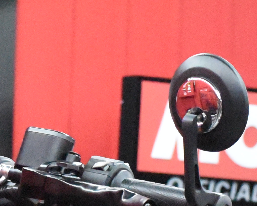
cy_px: 489
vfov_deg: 5.6
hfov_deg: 7.2
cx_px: 39
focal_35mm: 269
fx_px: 2046
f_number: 4
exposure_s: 1/1250
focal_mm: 50
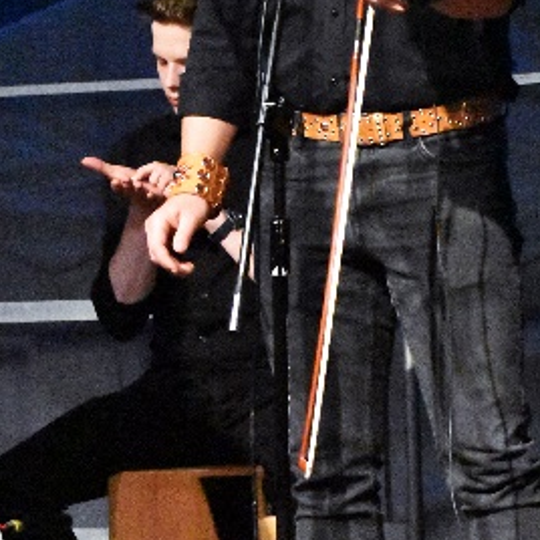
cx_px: 372
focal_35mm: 323
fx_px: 5705
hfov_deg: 5.4
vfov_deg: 5.4
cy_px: 181
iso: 25600
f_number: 6.3
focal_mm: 85
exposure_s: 1/160
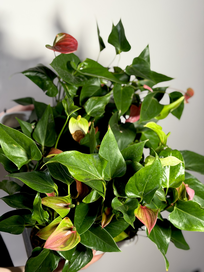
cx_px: 102
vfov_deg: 39.7
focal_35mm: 48
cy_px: 136
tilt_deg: -21.6
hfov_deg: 30.3
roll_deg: +1.4
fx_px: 377
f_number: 1.78
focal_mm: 6.76
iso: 100
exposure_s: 1/65
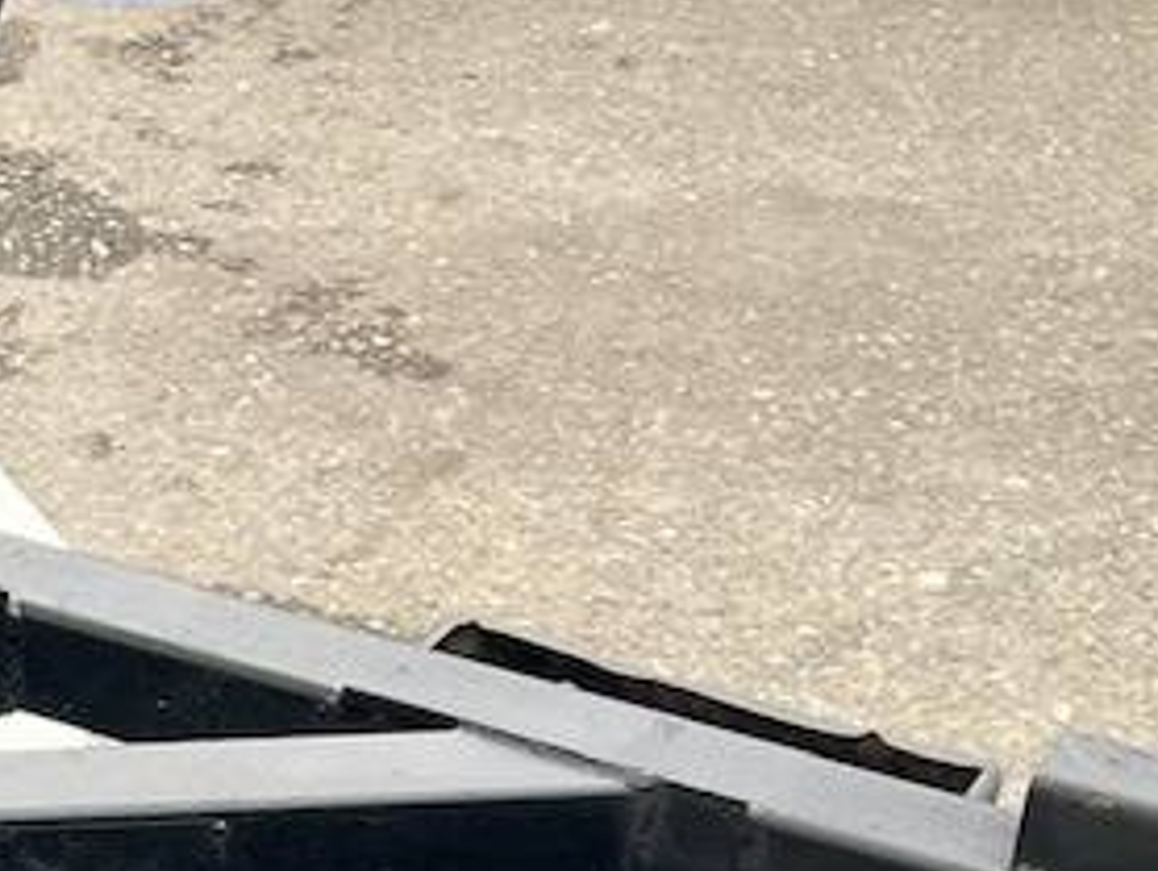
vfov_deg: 11.2
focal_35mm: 115
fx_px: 3850
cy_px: 1925
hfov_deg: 16.3
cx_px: -275
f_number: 1.6
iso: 32
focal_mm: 5.1
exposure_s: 1/122
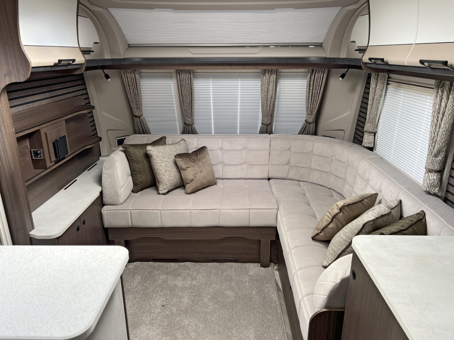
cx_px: 227
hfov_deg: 67.3
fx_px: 341
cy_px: 170
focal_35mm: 26
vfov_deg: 53.1
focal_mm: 5.7
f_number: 1.5
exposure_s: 1/106
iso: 125
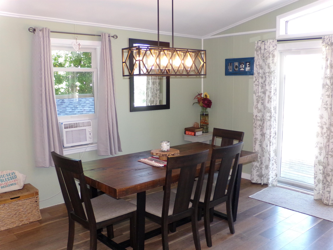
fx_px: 317
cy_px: 125
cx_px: 166
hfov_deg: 55.4
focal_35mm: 33
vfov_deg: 42.9
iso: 200
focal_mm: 5.9
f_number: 3.4
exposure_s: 1/56
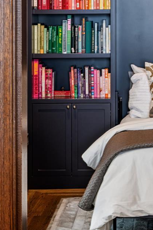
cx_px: 153
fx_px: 739
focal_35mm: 116
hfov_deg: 11.7
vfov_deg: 17.2
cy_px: -1
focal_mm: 48
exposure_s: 1/6
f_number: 16
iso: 640
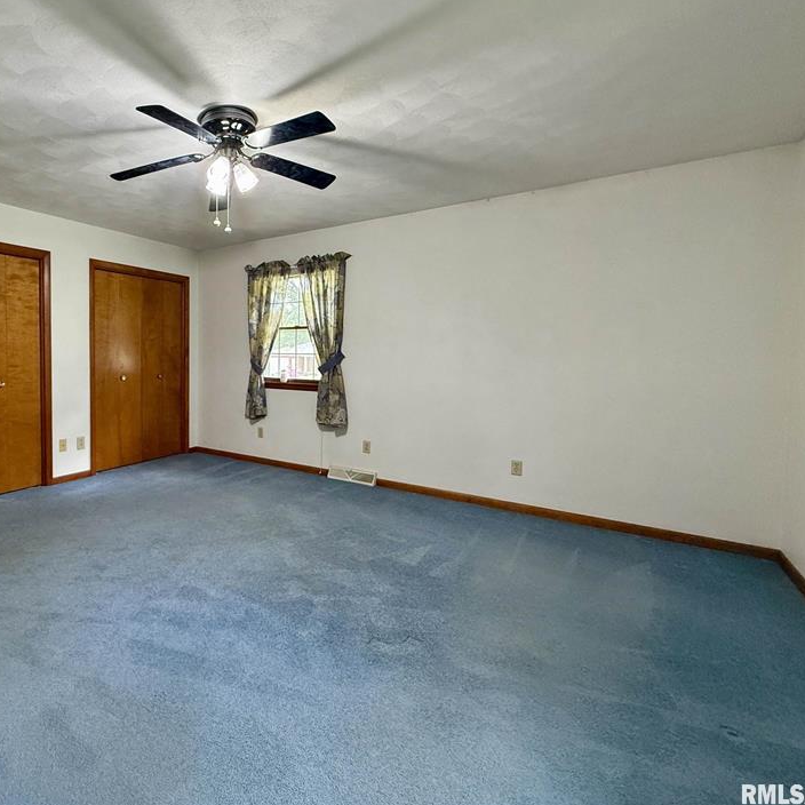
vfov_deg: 80.6
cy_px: 374
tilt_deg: -1.1
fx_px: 474
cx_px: 242
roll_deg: -0.7
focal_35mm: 18
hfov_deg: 77.0
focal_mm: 2.22
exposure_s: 1/120
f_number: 2.2
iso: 500
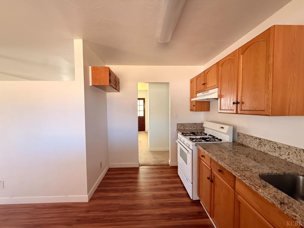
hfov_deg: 102.1
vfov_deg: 85.7
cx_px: 152
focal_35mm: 14
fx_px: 123
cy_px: 114
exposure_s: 1/60
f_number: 2.2
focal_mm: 2.22
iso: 640
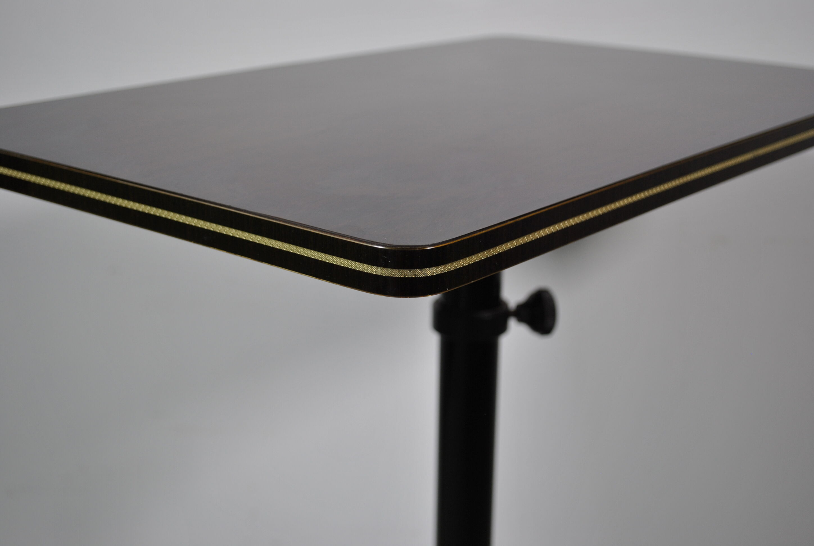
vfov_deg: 25.9
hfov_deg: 37.8
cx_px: 407
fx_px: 1190
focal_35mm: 52
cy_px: 273
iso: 200
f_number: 5
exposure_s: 1/100
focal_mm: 35
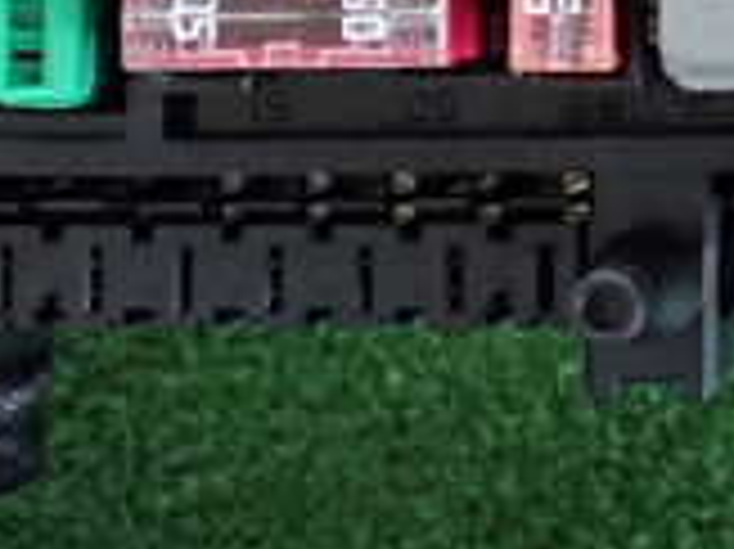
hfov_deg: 13.4
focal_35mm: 140
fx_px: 2966
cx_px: 1045
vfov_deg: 10.2
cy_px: -270
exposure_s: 1/40
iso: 250
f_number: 2.7
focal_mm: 6.83
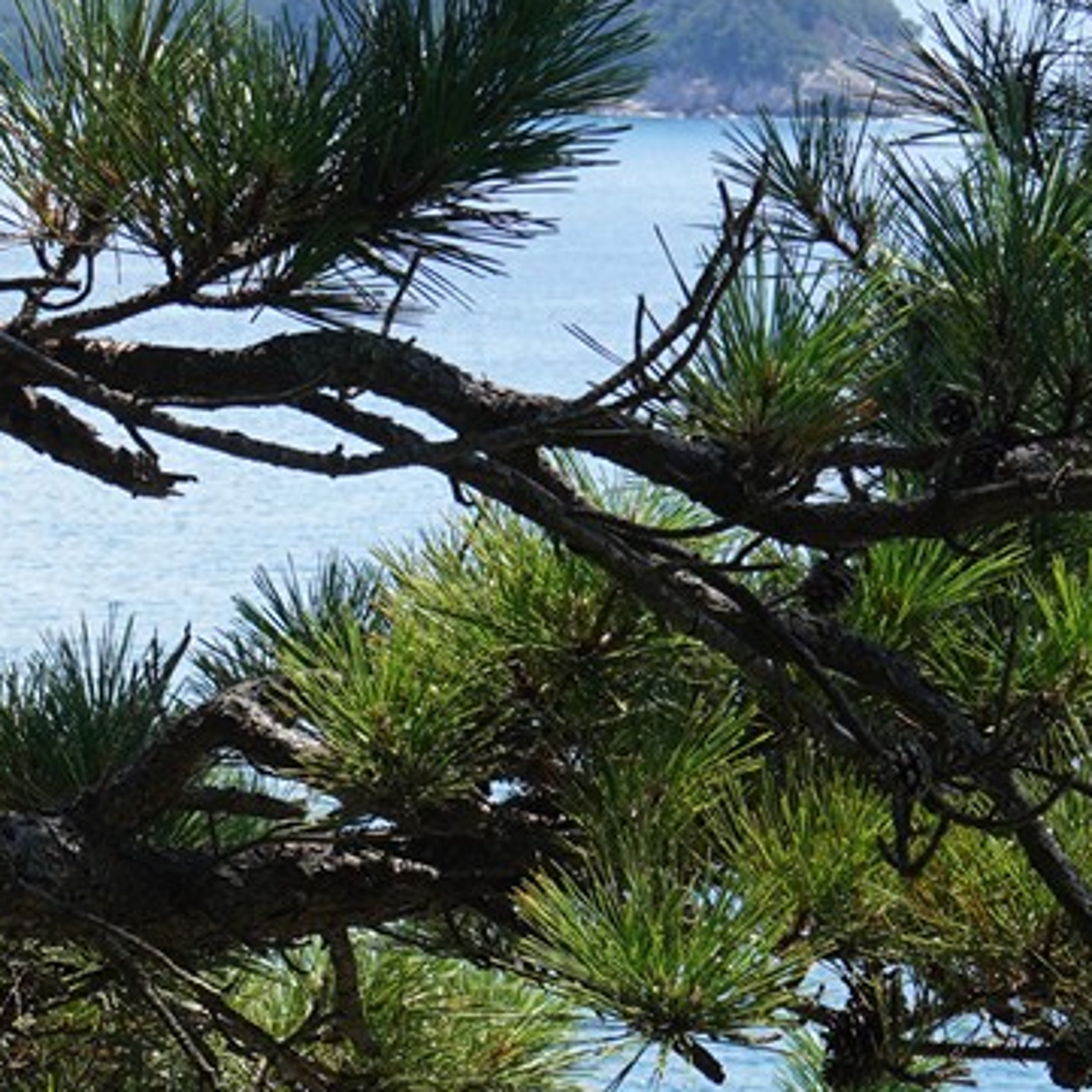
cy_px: 1525
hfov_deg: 10.2
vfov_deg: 10.3
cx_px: -544
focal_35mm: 165
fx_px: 5889
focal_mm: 35
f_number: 9
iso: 100
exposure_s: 1/100
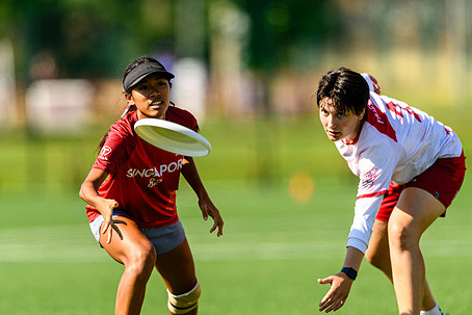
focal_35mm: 511
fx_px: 6702
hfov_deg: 4.0
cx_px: 199
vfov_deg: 2.7
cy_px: 192
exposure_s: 1/1600
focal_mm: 400
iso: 100
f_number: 3.2
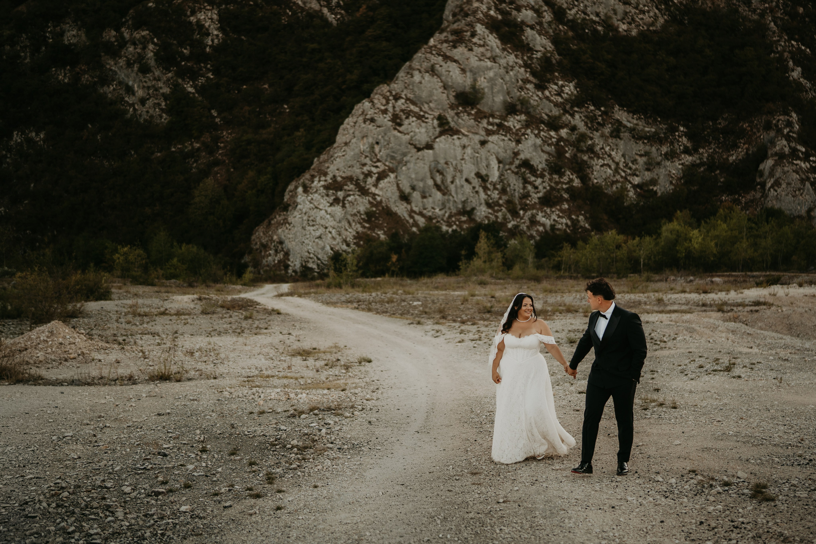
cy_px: 272
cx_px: 408
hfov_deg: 54.4
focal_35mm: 35
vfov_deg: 37.9
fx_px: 793
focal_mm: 35
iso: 125
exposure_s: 1/2500
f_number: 1.4
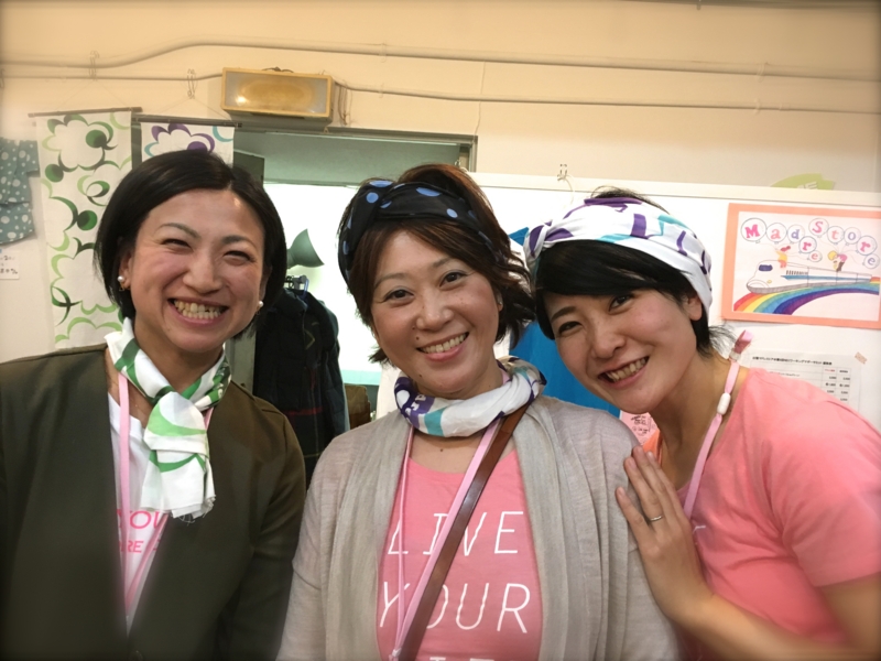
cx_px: 440
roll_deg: -3.5
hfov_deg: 61.7
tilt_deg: -1.3
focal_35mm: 29
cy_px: 330
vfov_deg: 48.2
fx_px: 738
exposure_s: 1/24
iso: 200
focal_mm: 4.15
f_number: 2.2
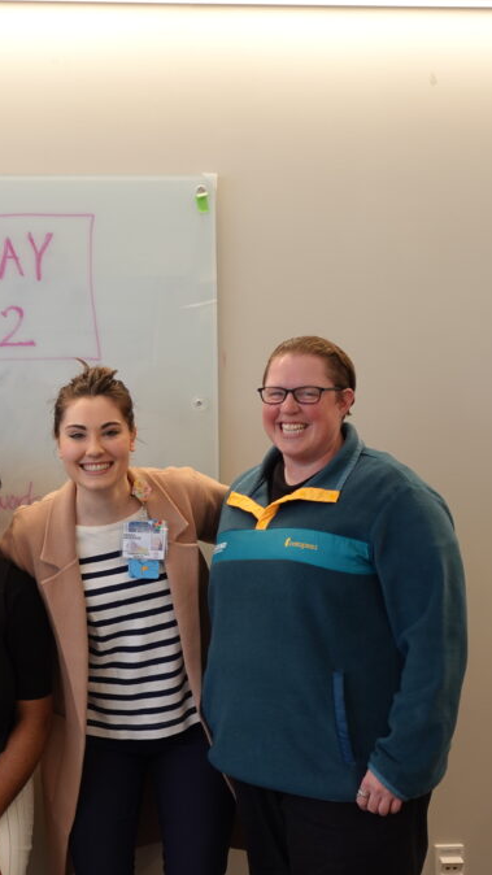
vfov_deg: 27.2
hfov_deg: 14.8
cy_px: 437
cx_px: -153
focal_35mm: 78
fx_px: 1809
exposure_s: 1/60
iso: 160
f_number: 2.8
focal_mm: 18.4
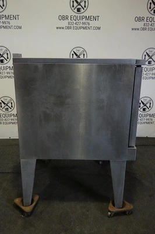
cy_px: 117
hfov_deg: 42.3
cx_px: 78
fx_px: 201
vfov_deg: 60.3
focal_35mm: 31
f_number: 5
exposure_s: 1/200
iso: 3200
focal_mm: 11.52
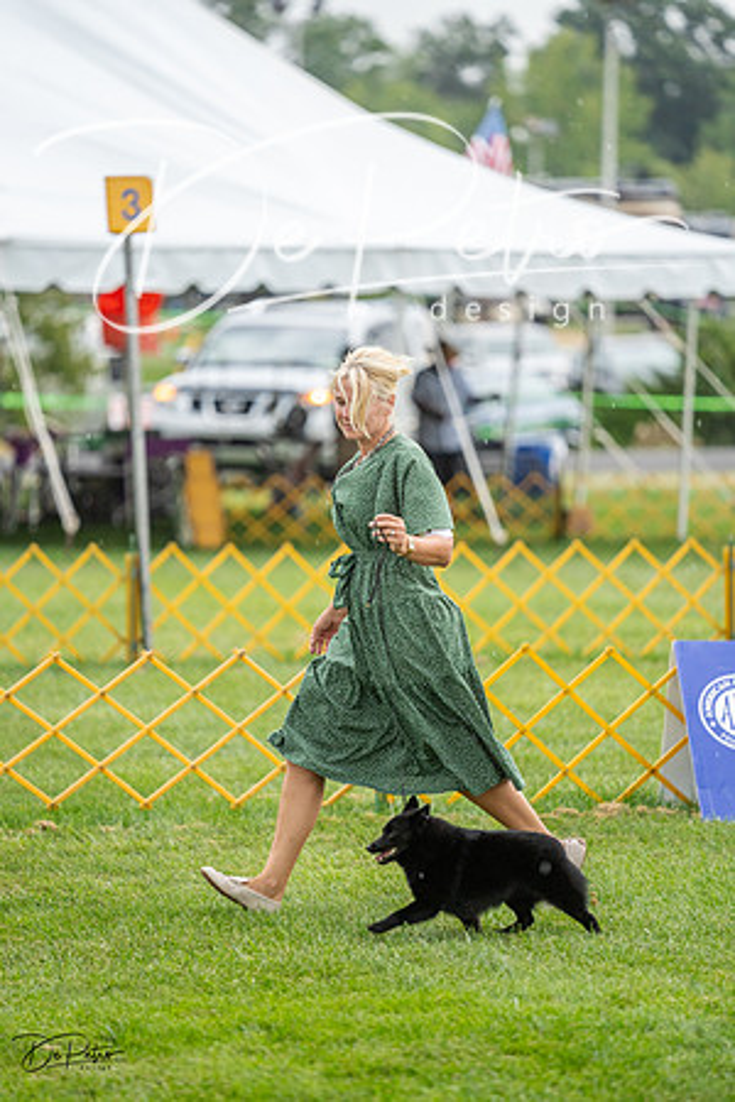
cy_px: 551
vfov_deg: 10.3
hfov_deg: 6.9
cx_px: 368
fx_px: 6125
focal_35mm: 200
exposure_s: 1/640
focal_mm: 200
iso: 640
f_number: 2.8
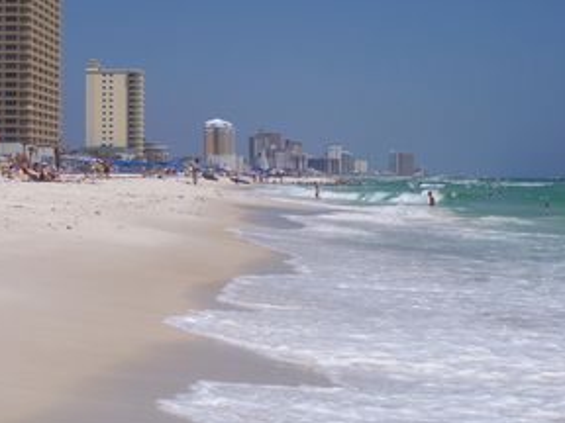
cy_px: 204
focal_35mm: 110
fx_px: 1795
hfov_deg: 17.9
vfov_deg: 13.5
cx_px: 255
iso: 80
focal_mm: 14.7
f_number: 6.7
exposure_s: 1/750
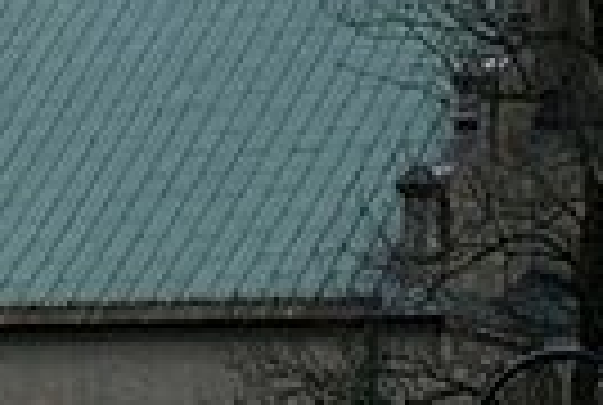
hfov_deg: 5.8
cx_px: -238
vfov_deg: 3.9
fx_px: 5915
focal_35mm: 352
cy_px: -99
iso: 100
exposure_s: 1/250
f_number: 9
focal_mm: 35
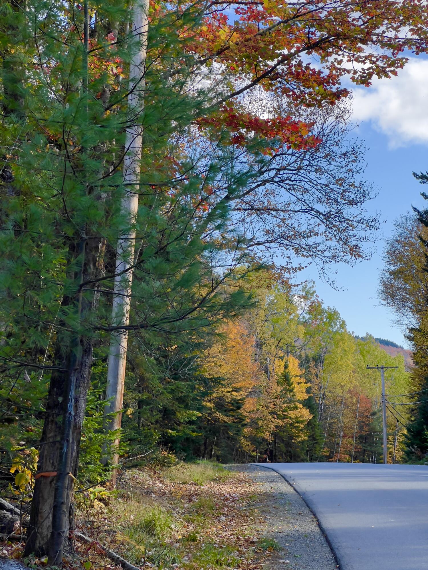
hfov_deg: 19.1
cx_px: 214
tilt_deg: +6.7
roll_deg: -0.4
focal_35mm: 77
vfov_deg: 25.3
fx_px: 1269
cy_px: 285
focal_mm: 9
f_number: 2.8
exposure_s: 1/157
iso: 32
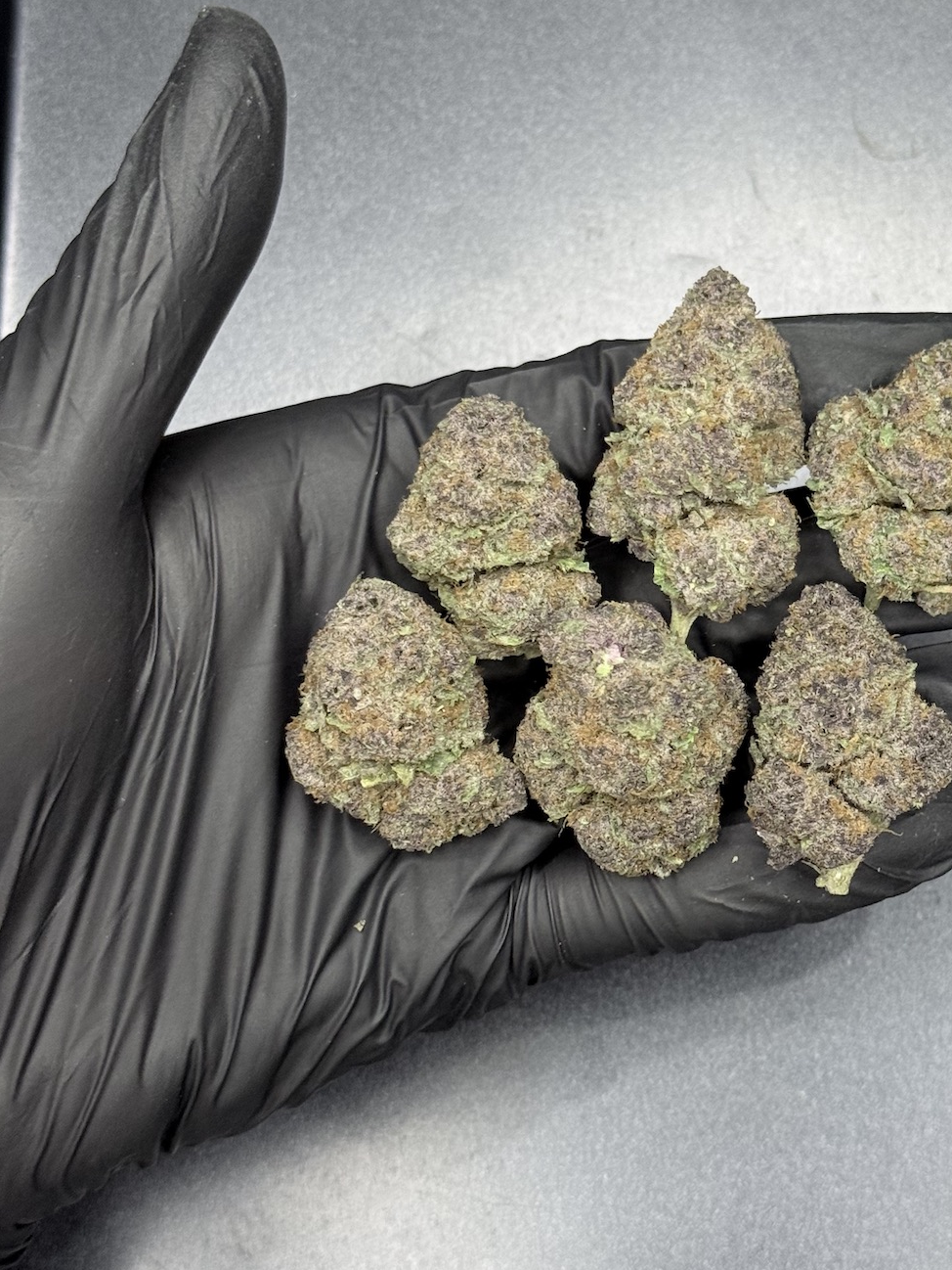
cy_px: 623
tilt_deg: -78.9
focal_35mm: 71
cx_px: 701
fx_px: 2603
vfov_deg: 27.4
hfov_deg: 20.6
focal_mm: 6.76
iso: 125
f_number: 1.78
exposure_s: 1/60
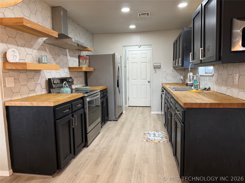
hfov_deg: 71.6
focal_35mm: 24
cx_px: 122
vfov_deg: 56.8
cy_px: 92
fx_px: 170
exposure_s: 1/60
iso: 125
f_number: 1.78
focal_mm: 6.76
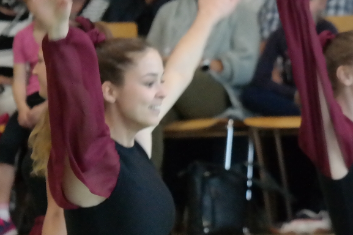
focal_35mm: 641
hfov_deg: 3.2
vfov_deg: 2.1
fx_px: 6282
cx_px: 187
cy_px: 240
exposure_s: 1/100
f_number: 5.6
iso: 3200
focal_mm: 150
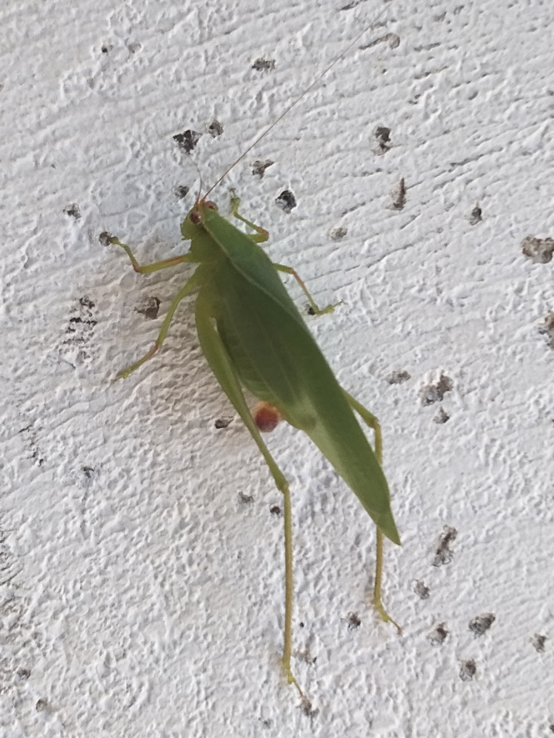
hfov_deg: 13.8
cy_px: 369
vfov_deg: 18.4
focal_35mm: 107
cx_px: 277
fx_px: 2283
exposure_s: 1/100
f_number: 2.2
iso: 58
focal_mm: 12.88
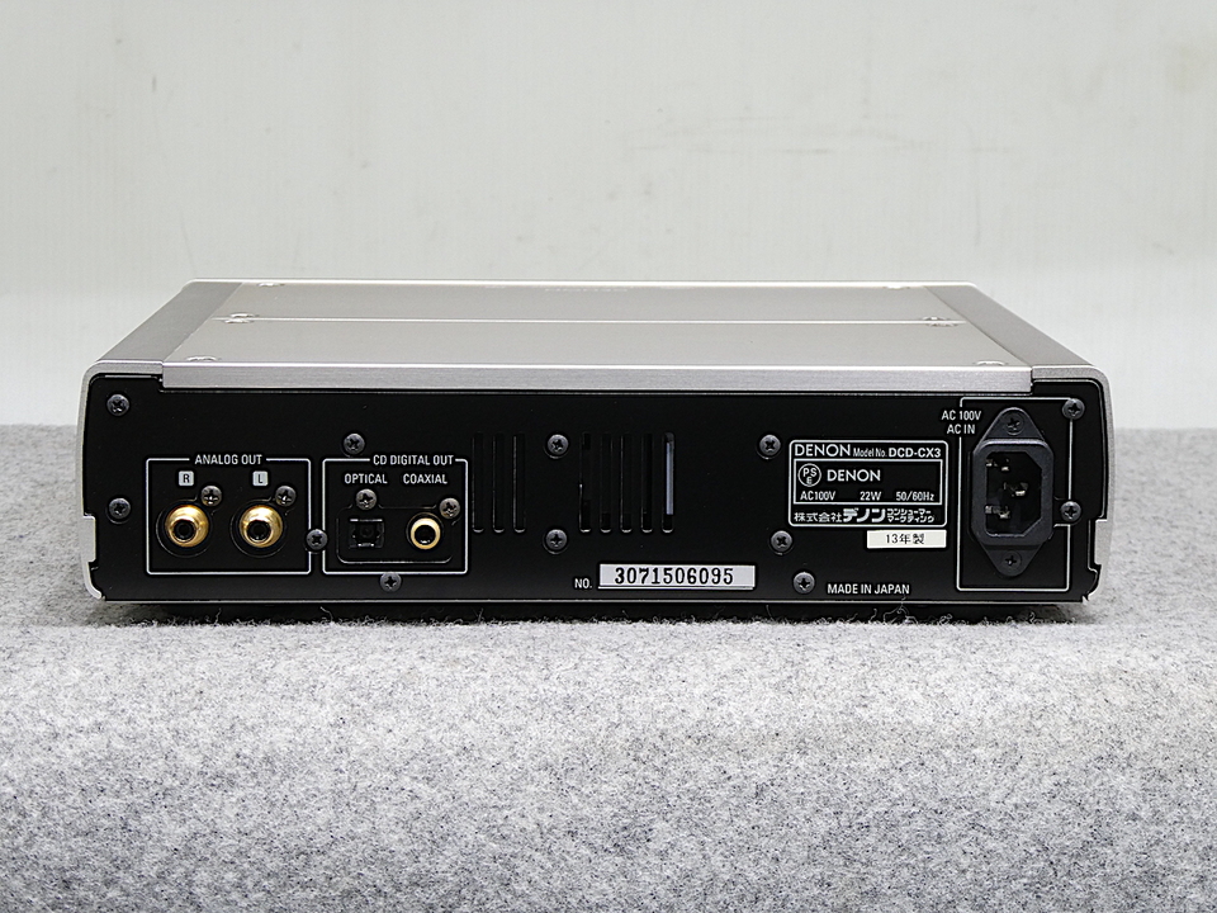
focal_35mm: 98
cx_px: 608
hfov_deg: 20.0
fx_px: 3445
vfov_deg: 15.1
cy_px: 456
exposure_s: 1/8
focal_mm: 17.5
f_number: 5
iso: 200
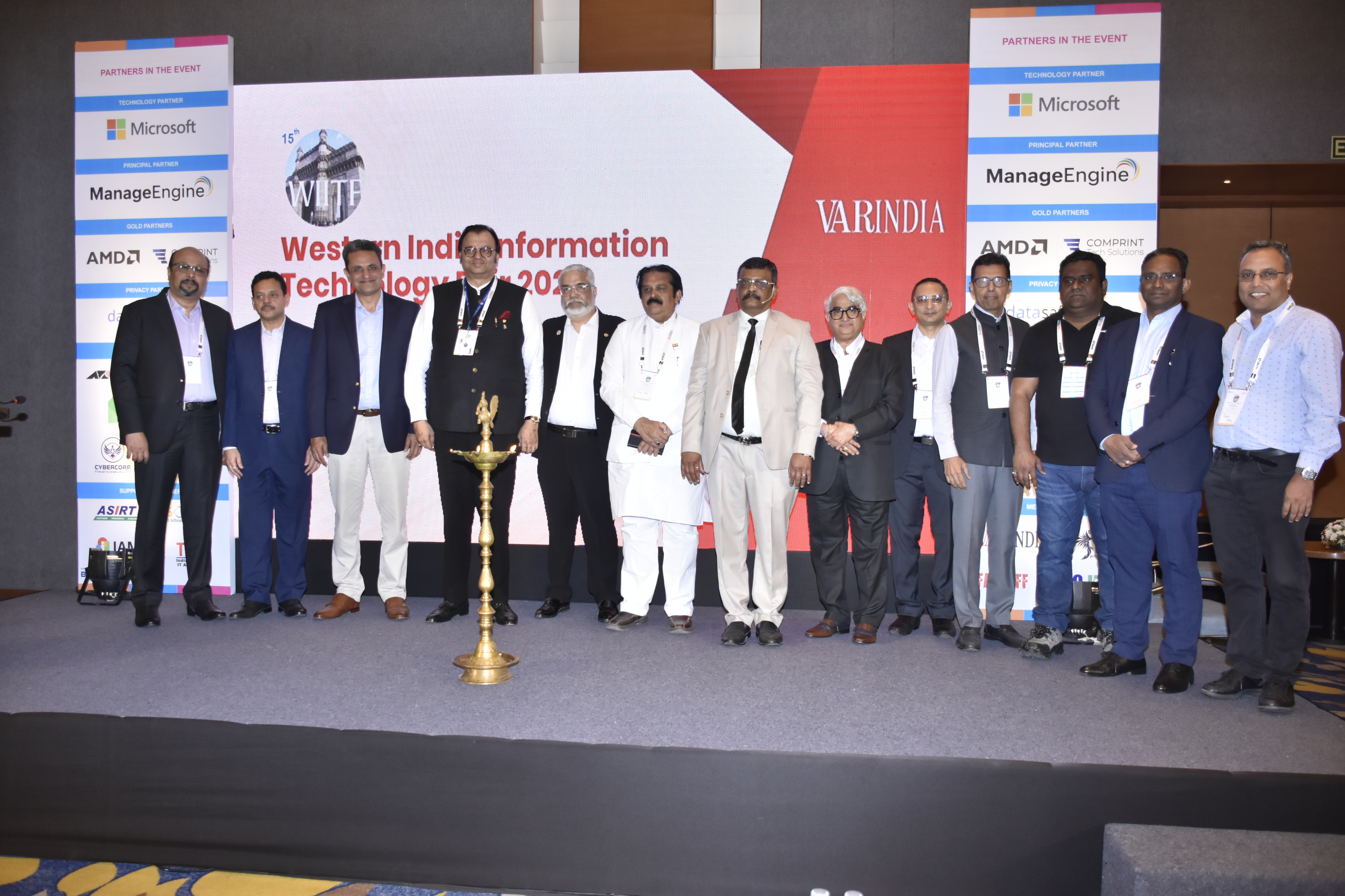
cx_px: 672
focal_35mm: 30
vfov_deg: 43.6
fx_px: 1121
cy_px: 448
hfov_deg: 61.9
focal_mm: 20
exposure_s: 1/200
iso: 800
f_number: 3.5
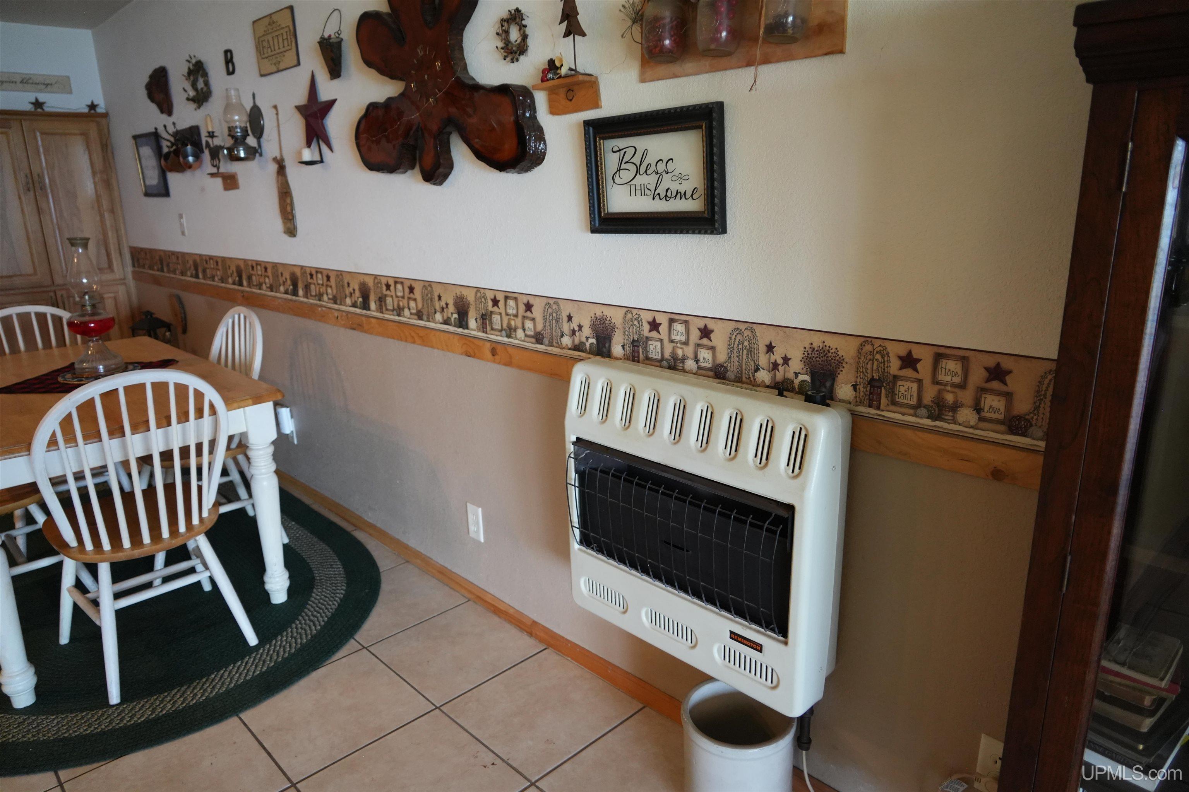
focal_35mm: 24
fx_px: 793
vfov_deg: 53.1
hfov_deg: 73.7
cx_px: 594
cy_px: 396
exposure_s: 1/160
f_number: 3.5
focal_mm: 24
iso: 3200
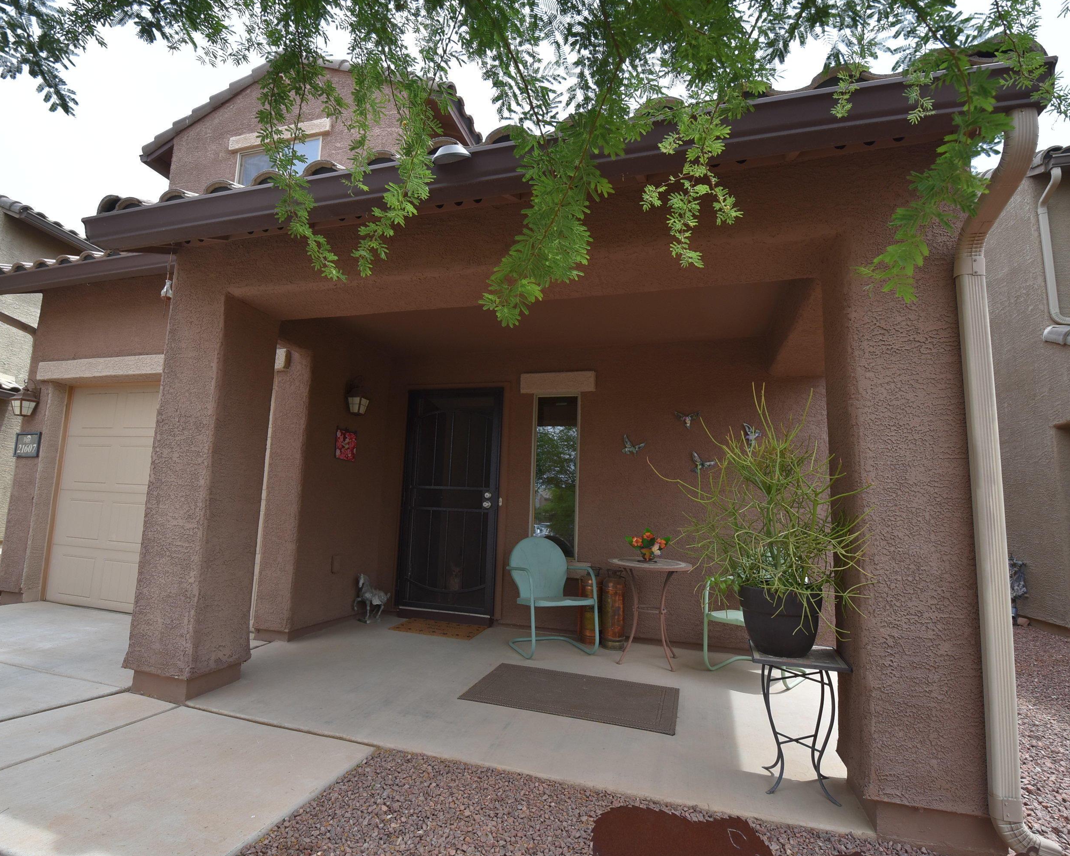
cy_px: 428
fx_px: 538
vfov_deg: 77.0
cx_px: 491
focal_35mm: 17
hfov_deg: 89.5
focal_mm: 10
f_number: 8
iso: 220
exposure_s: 1/250
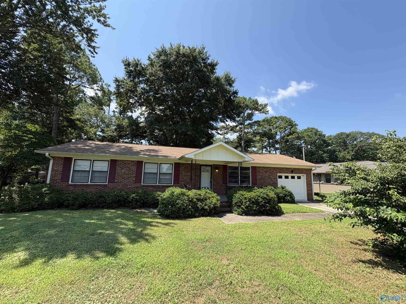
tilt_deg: +7.7
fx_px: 164
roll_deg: -0.7
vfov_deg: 85.7
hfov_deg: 102.1
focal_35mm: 14
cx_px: 203
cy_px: 152
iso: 64
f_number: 2.2
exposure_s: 1/779
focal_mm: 2.22
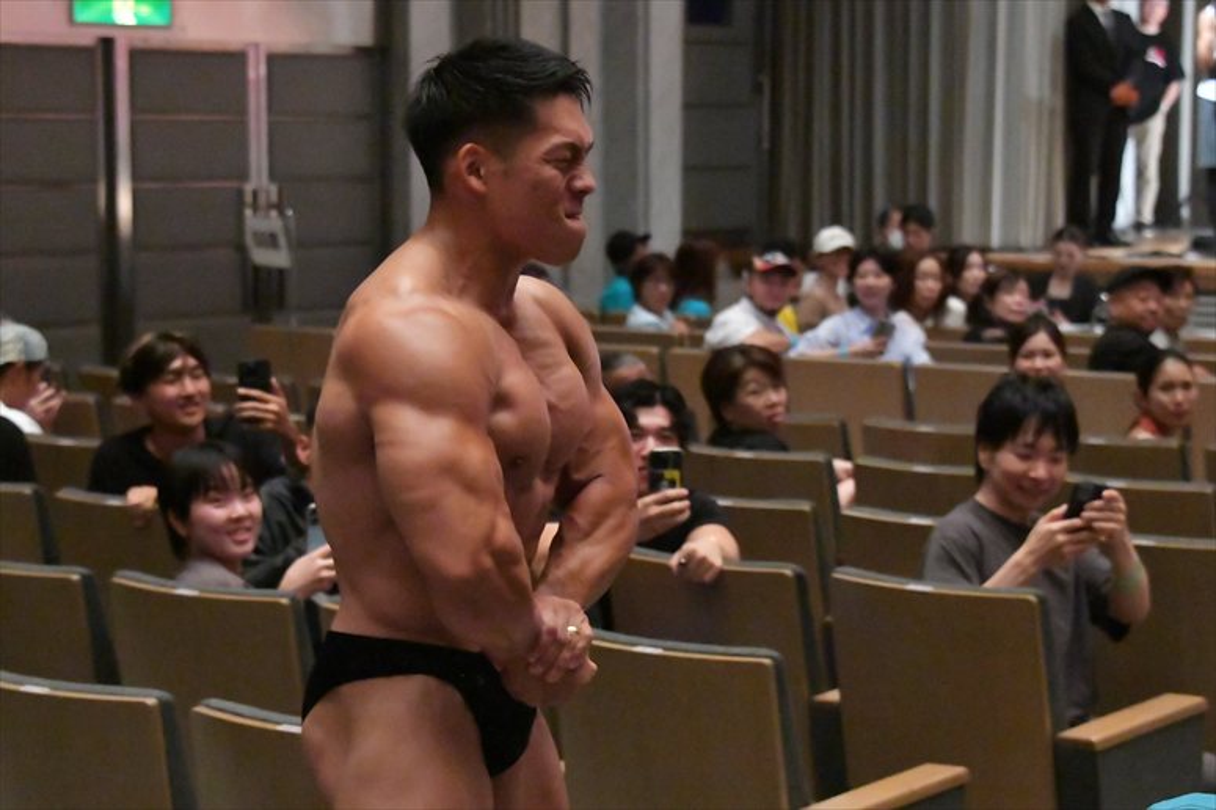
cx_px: 608
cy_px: 405
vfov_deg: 13.0
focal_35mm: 105
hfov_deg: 19.5
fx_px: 3545
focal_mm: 70
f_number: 5.6
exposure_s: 1/400
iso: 25600
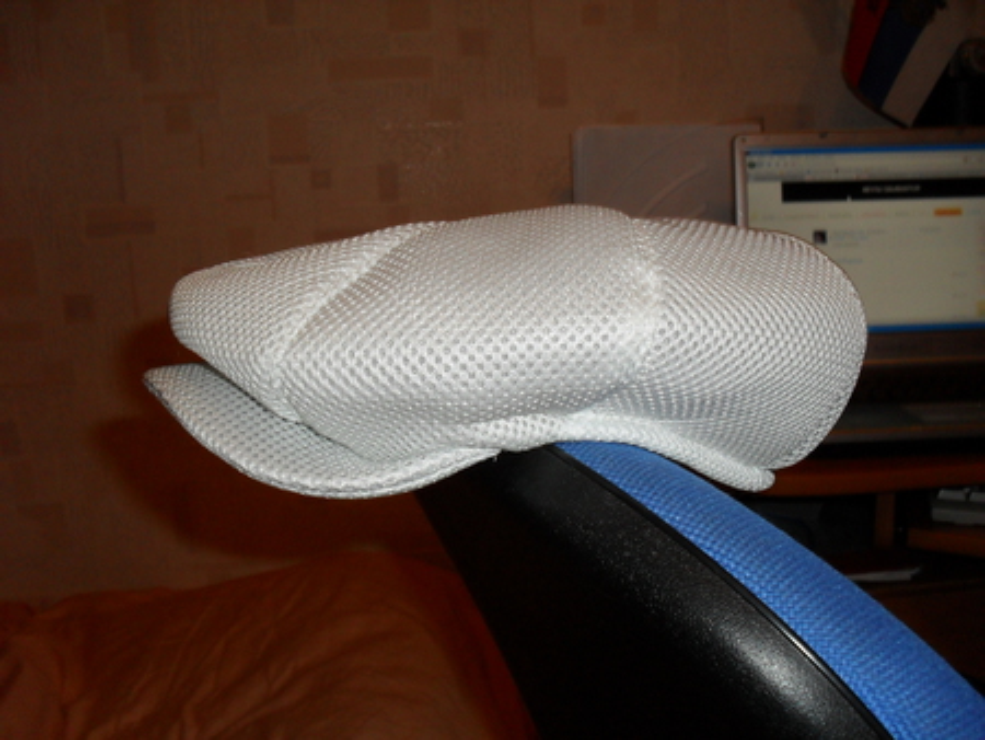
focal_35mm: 35
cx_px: 492
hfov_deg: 52.6
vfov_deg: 40.7
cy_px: 370
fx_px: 996
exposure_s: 1/45
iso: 200
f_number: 3.2
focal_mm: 6.3
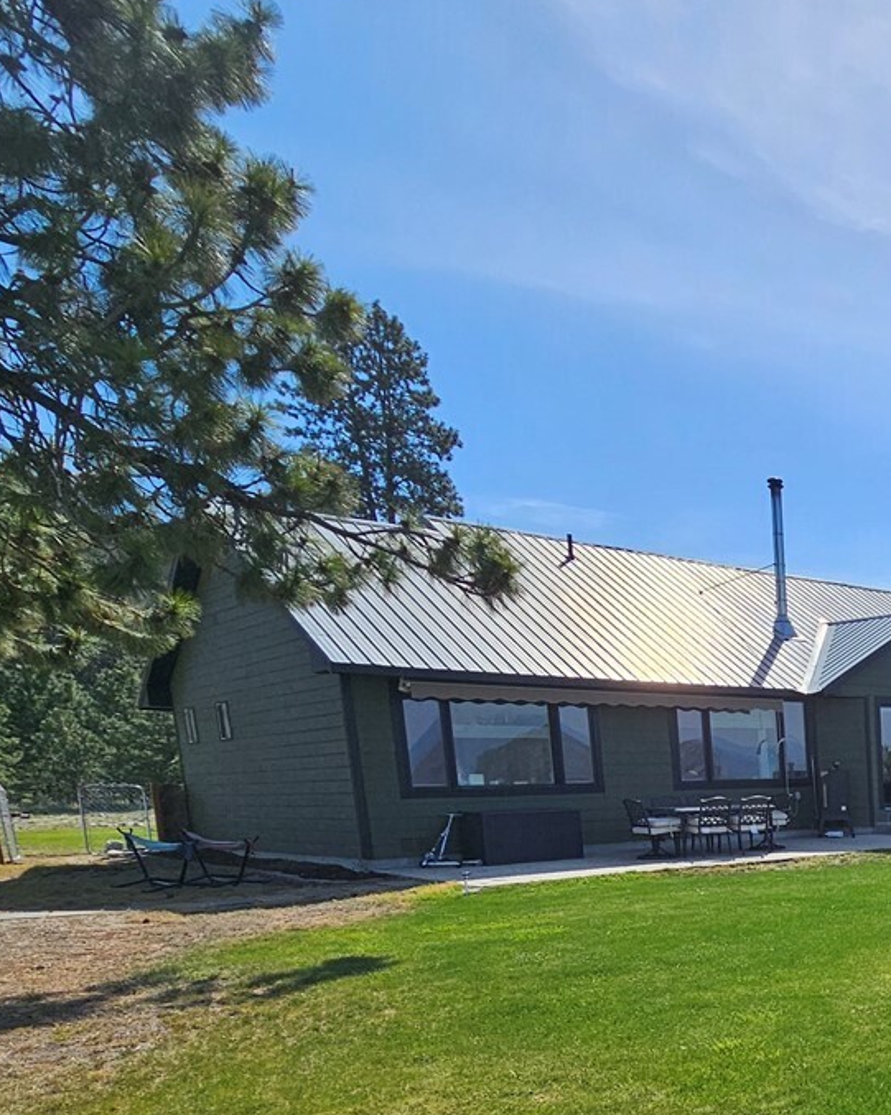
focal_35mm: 30
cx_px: 1062
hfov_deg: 37.2
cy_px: 937
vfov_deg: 53.6
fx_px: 990
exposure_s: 1/3282
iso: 50
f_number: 2.2
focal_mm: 2.2
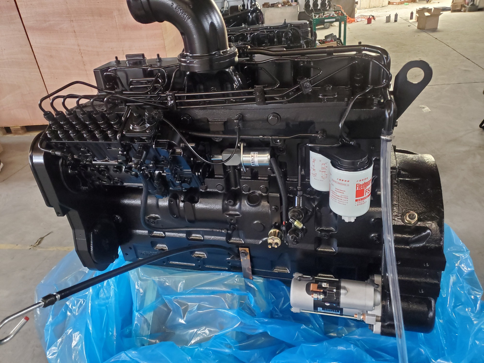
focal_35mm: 26
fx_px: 364
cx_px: 242
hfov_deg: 67.3
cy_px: 182
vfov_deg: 53.1
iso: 640
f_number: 1.5
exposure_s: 1/50
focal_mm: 4.3
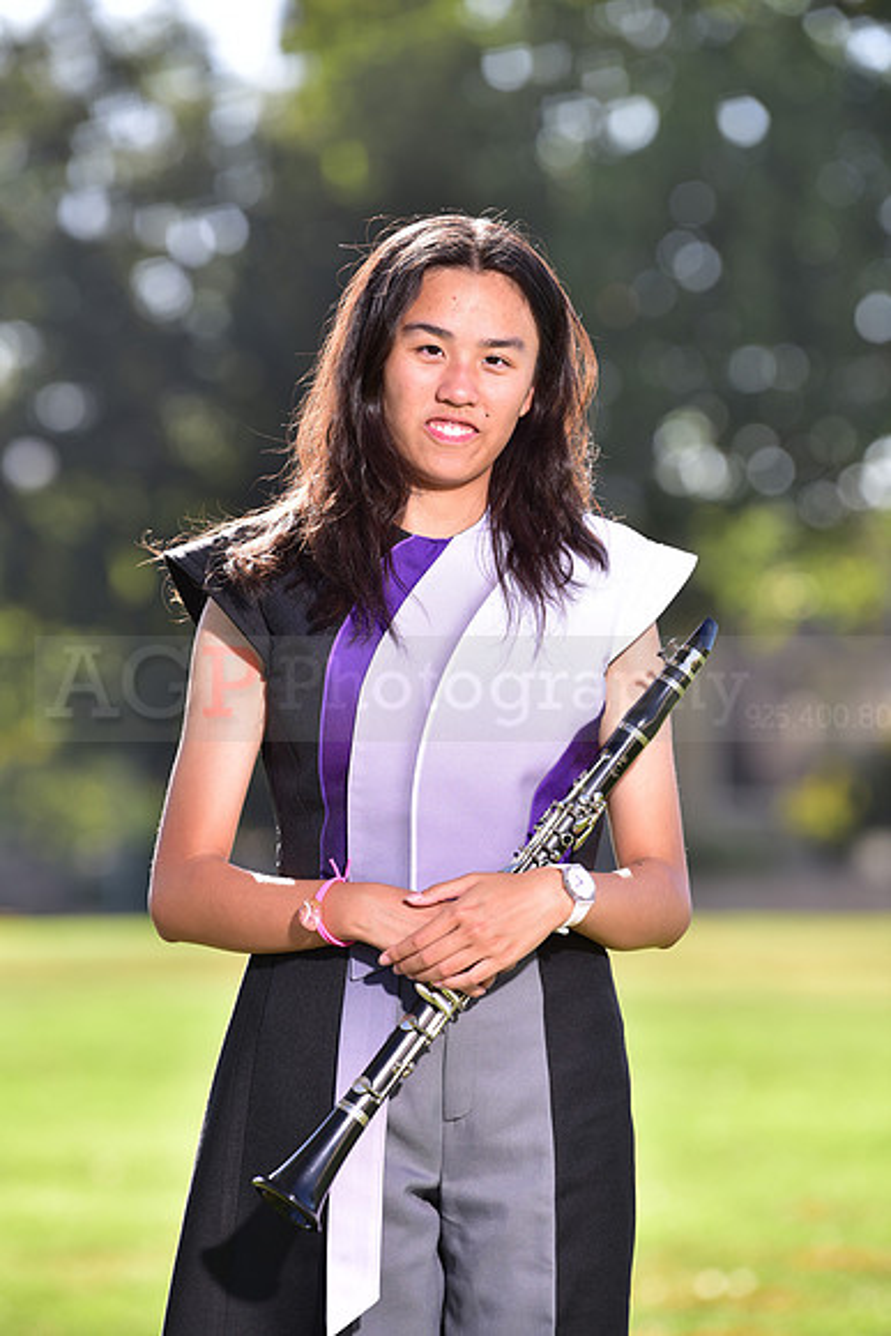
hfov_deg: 6.9
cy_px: 668
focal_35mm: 200
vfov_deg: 10.3
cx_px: 446
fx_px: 7420
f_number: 4.5
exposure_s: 1/250
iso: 100
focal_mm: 200
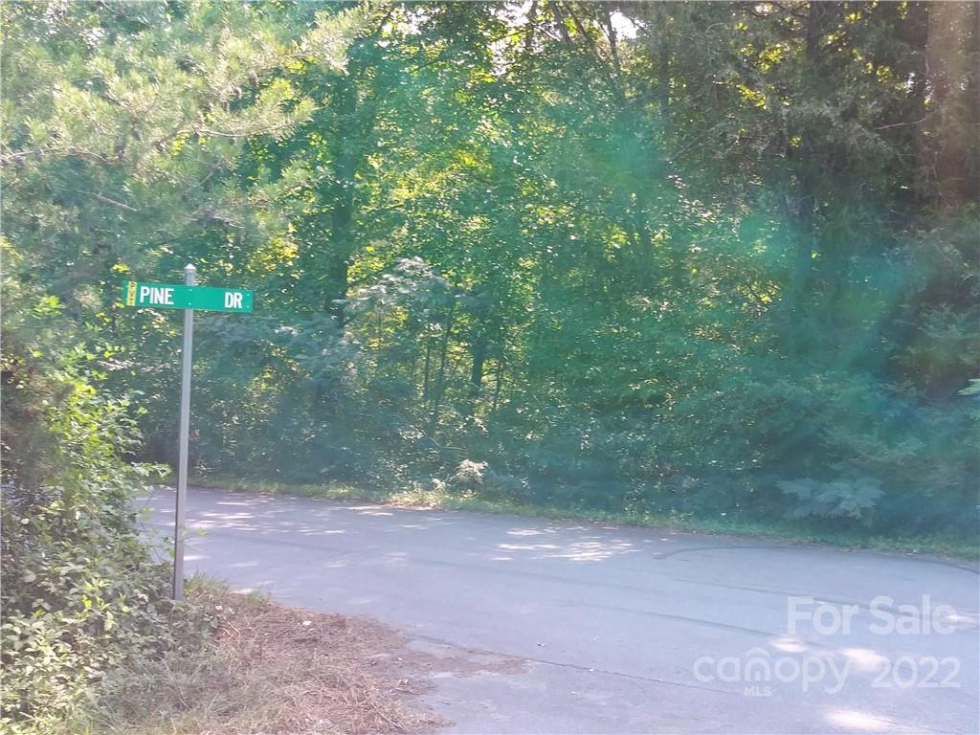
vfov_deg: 36.8
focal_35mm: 39
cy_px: 368
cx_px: 490
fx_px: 1104
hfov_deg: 47.9
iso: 50
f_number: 2.2
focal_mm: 3.7
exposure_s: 1/120
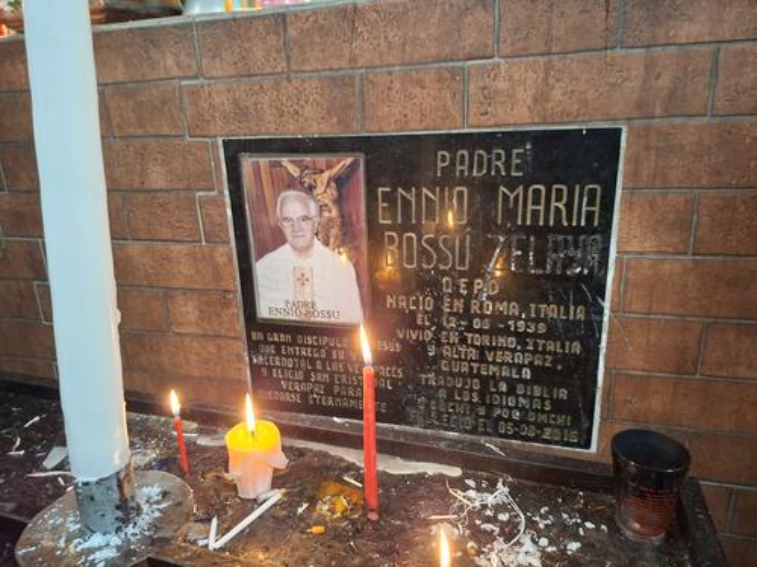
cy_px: 284
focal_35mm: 23
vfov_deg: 58.9
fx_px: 503
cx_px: 378
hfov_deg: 73.9
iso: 400
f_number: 1.8
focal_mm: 5.54
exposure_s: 1/24
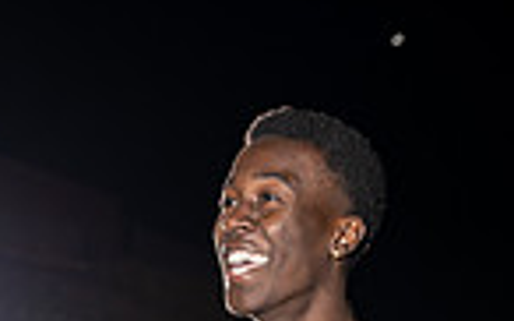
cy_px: 783
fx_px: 2114
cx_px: 257
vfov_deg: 8.0
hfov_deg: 13.9
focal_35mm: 151
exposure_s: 1/250
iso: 250
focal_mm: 48
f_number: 4
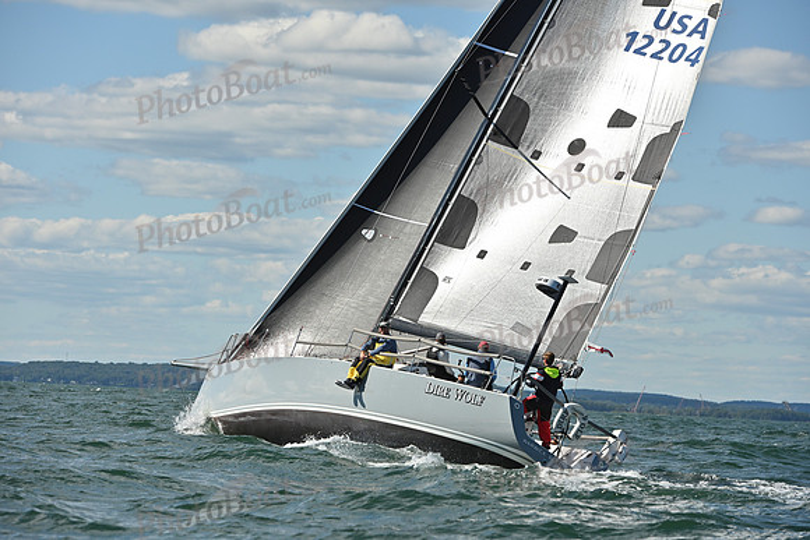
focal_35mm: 155
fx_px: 3488
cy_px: 270
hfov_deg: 13.2
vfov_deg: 8.9
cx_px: 405
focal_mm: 155
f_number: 6.3
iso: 320
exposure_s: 1/4000
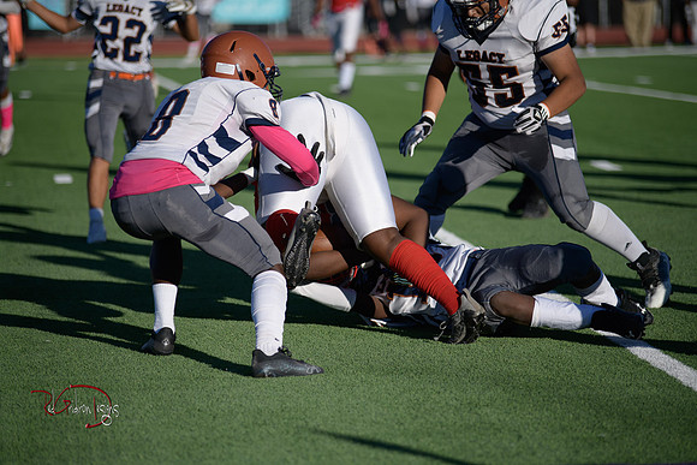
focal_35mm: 165
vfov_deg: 8.3
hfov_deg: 12.4
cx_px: 348
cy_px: 232
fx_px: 3195
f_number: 2.8
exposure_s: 1/5000
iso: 160
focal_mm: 165
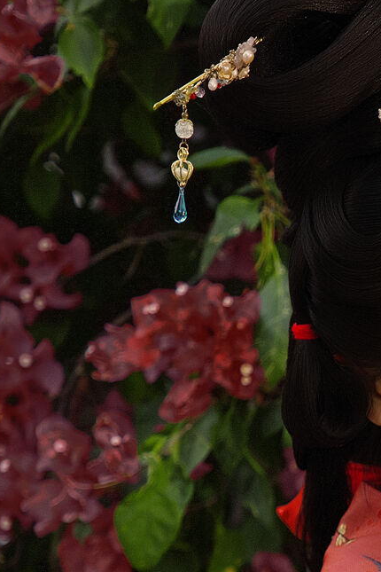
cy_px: 519
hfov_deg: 6.3
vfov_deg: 9.5
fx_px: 3413
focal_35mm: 215
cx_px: 494
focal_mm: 78
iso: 400
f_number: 4
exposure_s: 1/100
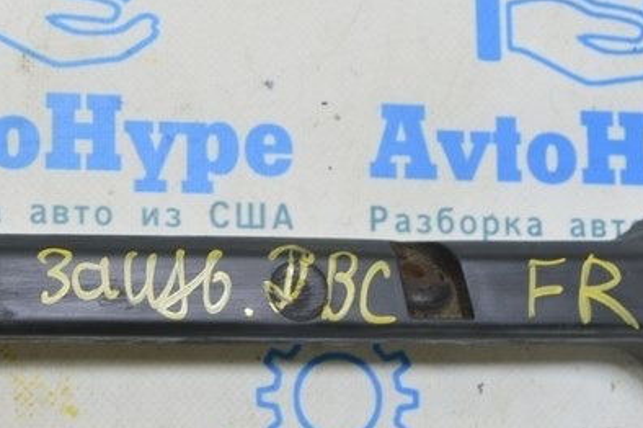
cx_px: -80
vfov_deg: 17.4
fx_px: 1392
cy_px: 292
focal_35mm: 78
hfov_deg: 24.2
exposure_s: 1/20
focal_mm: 20
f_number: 5.6
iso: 400
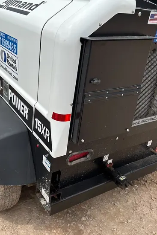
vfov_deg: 53.1
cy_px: 106
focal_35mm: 36
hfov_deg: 36.4
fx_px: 236
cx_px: 50
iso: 50
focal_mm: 5.96
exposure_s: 1/2342
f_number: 1.6
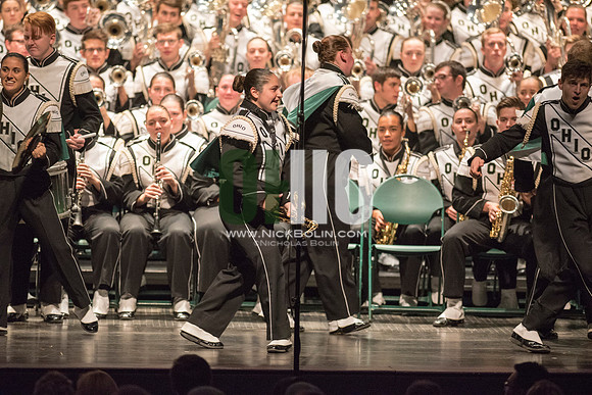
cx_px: 296
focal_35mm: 300
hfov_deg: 6.9
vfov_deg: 4.6
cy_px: 198
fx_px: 4934
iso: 4000
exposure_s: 1/500
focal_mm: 300
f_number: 2.8
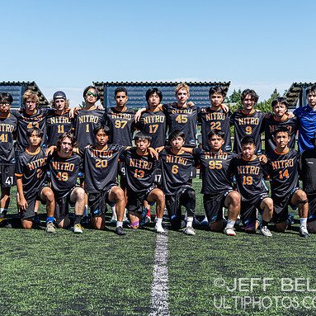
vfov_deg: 25.0
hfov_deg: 25.0
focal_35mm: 69
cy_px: 149
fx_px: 713
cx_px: 168
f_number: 5.6
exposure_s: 1/500
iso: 72
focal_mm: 50
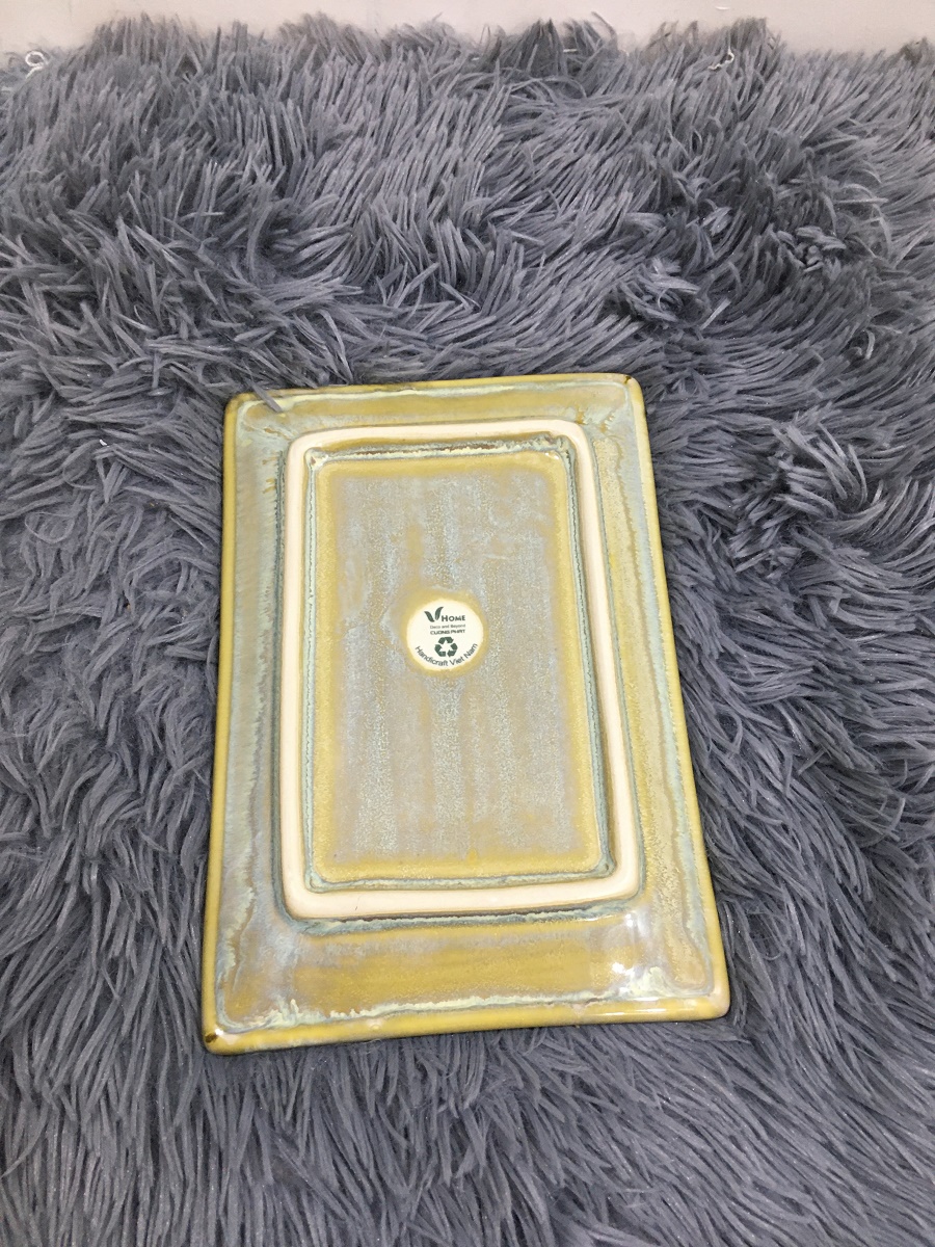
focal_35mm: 29
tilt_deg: -66.9
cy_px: 624
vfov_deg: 61.7
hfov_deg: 48.2
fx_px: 1044
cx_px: 468
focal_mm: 4.15
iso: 125
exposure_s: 1/33
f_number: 2.2
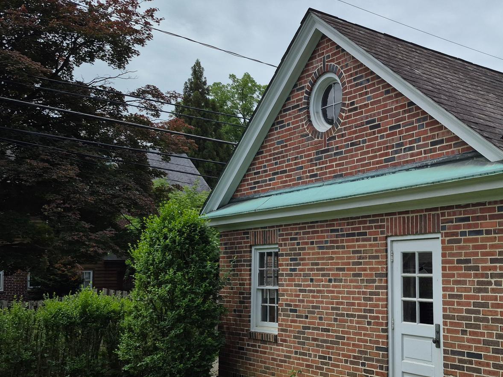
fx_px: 581
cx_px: 396
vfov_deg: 35.7
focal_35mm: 40
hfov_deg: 44.7
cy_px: 239
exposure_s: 1/1756
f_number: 1.8
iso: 25
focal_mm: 5.4
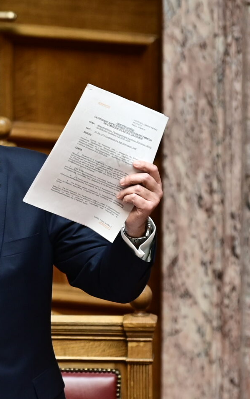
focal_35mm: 402
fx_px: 4380
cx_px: 4
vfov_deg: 5.2
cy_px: 200
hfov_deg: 3.3
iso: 500
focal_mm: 175
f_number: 3.2
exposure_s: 1/160
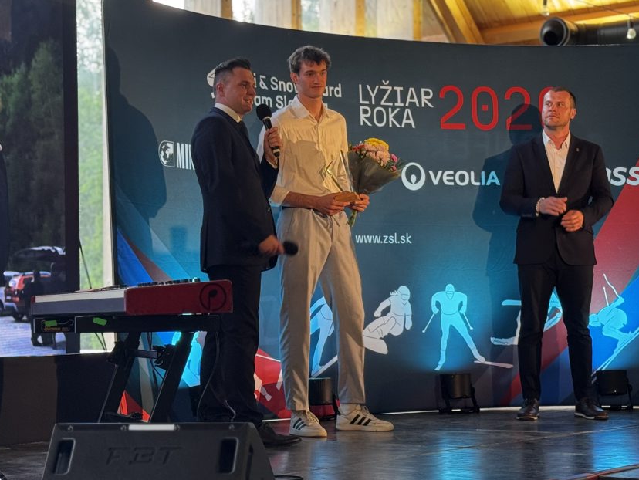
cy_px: 239
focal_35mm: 58
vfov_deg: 25.3
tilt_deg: +2.4
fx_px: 1071
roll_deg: +1.0
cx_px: 343
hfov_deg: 33.2
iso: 80
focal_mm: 6.76
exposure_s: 1/50
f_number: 1.78
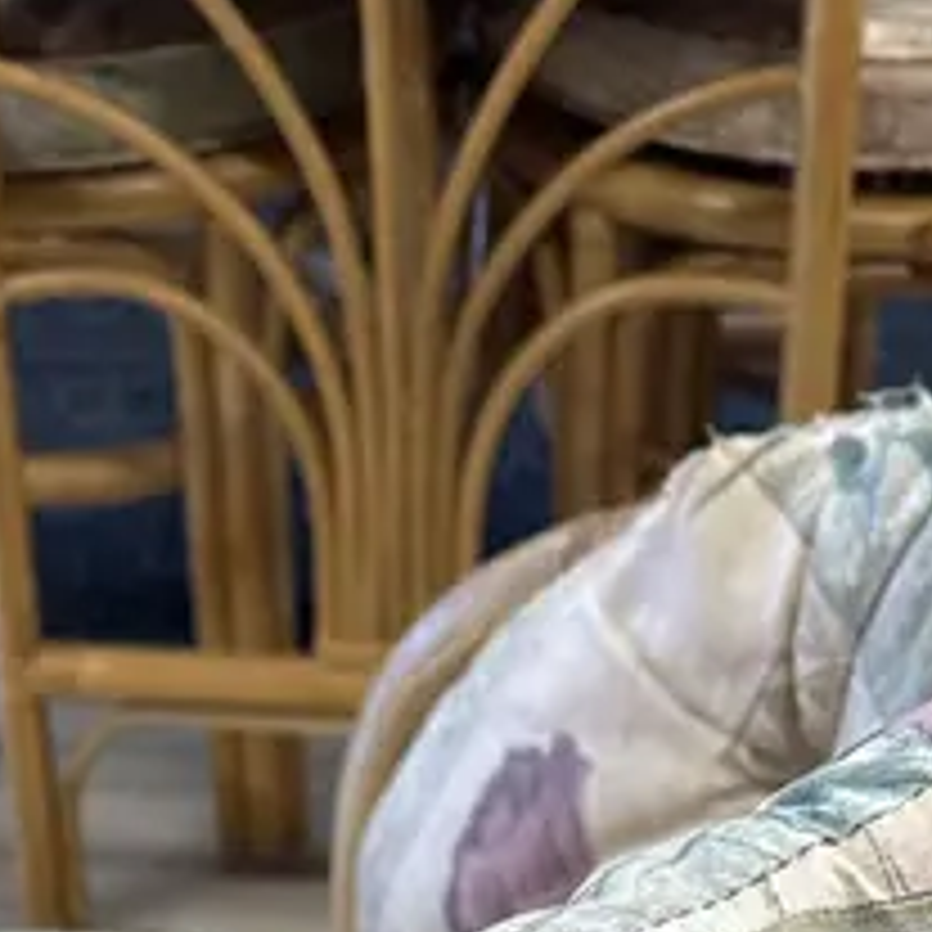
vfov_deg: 13.3
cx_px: 365
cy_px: 2080
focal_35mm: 105
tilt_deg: -47.9
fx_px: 3198
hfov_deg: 16.6
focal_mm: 6.86
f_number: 1.78
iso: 160
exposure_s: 1/100
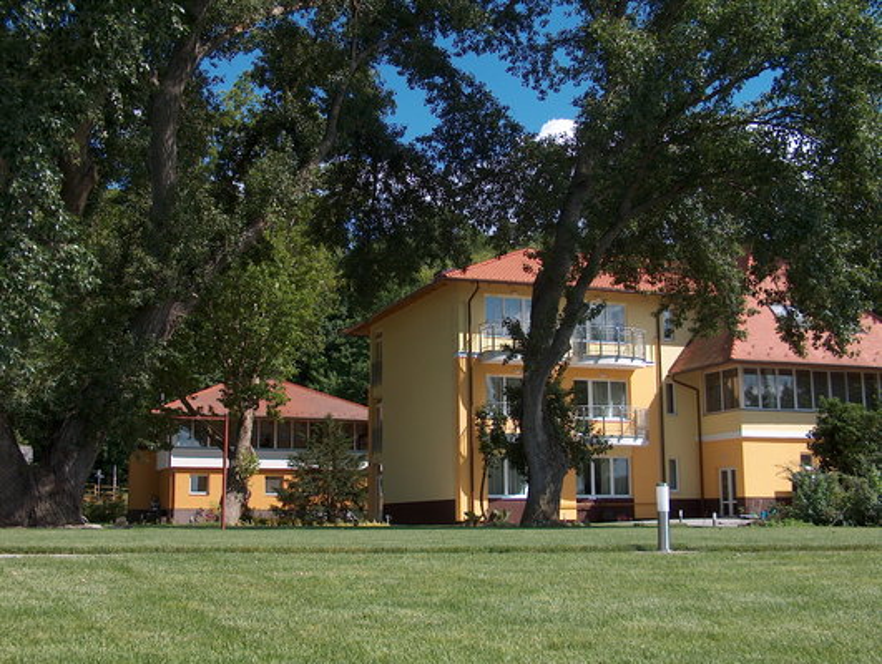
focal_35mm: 44
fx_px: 1123
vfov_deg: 33.0
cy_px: 332
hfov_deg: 42.9
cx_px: 441
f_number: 4.8
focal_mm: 8.96
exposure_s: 1/513
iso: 100
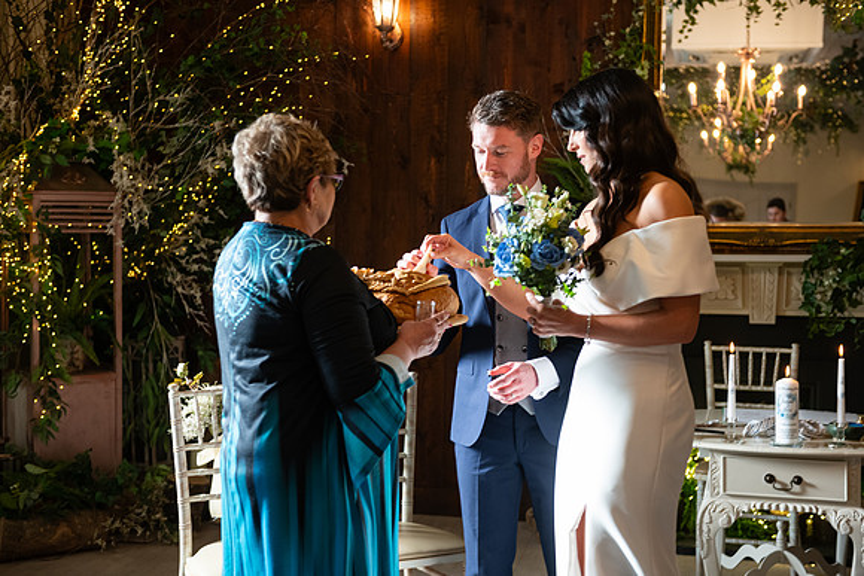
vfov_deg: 26.0
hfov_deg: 38.2
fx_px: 1248
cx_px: 432
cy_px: 288
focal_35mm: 52
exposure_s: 1/160
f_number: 3.5
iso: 800
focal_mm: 52
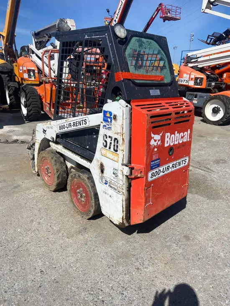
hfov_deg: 53.1
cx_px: 115
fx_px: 230
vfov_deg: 67.3
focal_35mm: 26
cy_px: 153
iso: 32
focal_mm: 4.25
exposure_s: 1/4444
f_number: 1.8
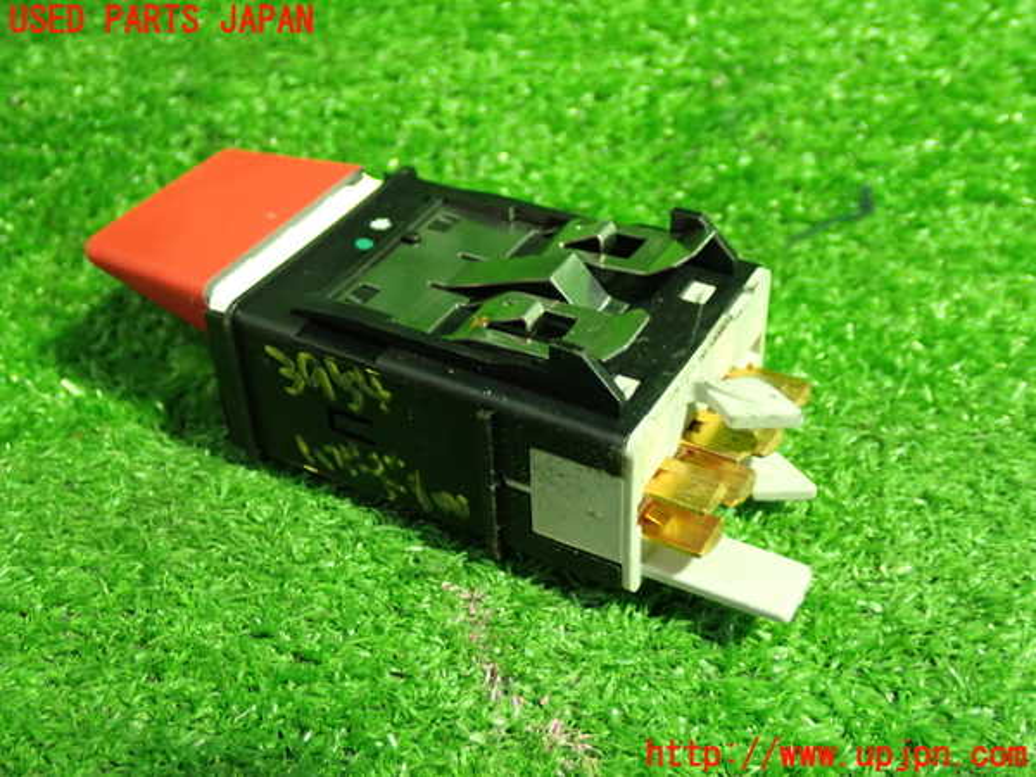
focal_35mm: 44
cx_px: 518
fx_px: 1317
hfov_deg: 42.9
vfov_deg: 32.9
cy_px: 388
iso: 800
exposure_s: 1/30
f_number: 2.9
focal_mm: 7.84
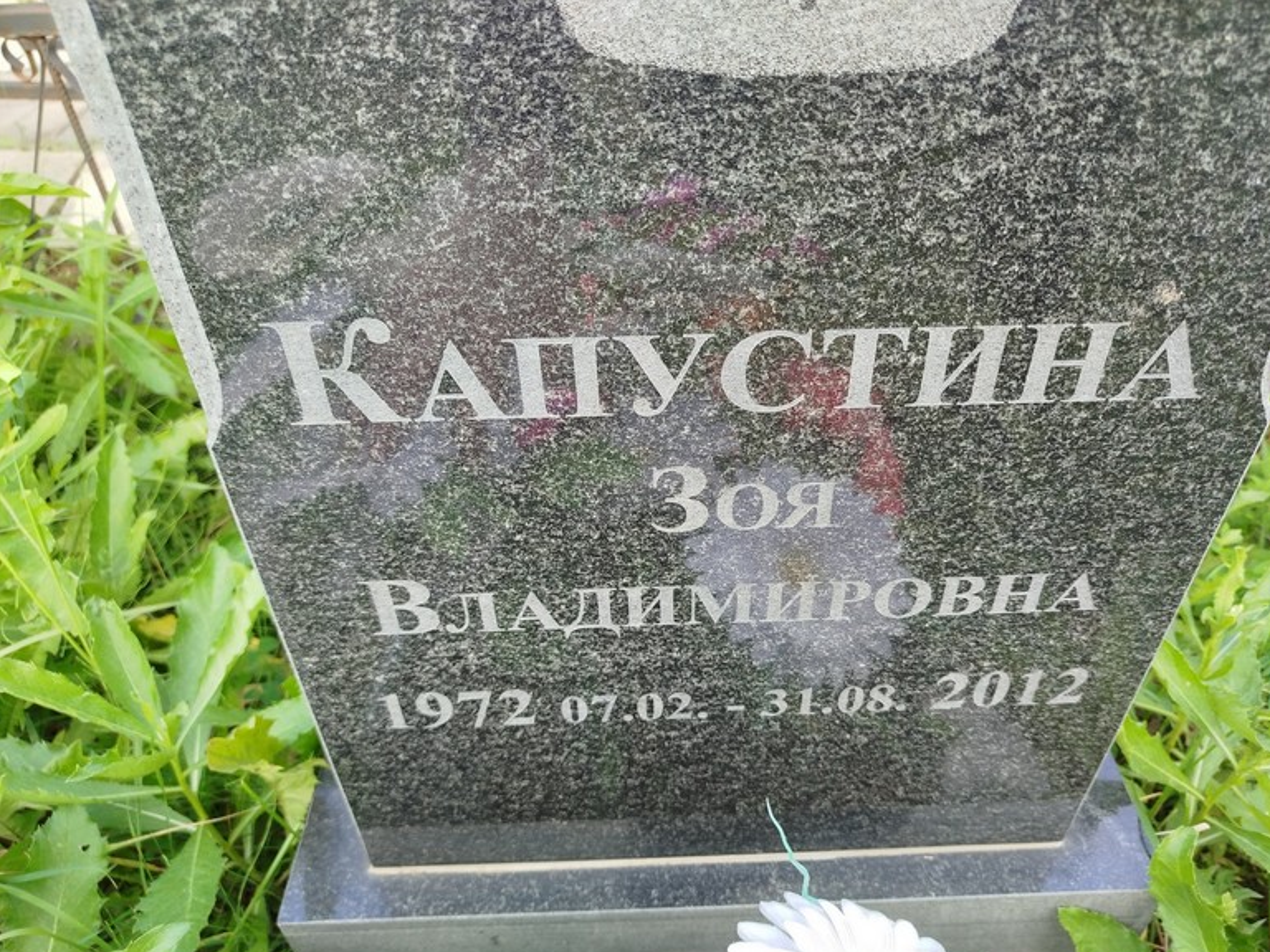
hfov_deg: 69.4
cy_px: 493
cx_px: 660
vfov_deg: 54.9
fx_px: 917
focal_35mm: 25
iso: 50
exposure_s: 1/119
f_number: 1.7
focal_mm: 5.31
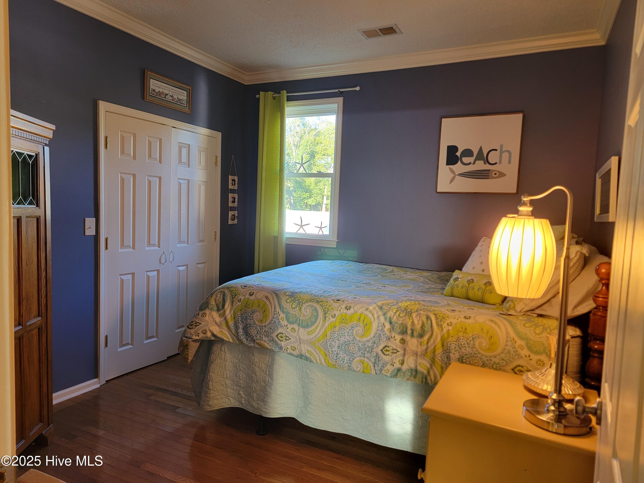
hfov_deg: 71.6
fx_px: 446
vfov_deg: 56.8
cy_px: 242
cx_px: 322
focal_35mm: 24
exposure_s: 1/60
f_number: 1.8
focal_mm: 6.7
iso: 160
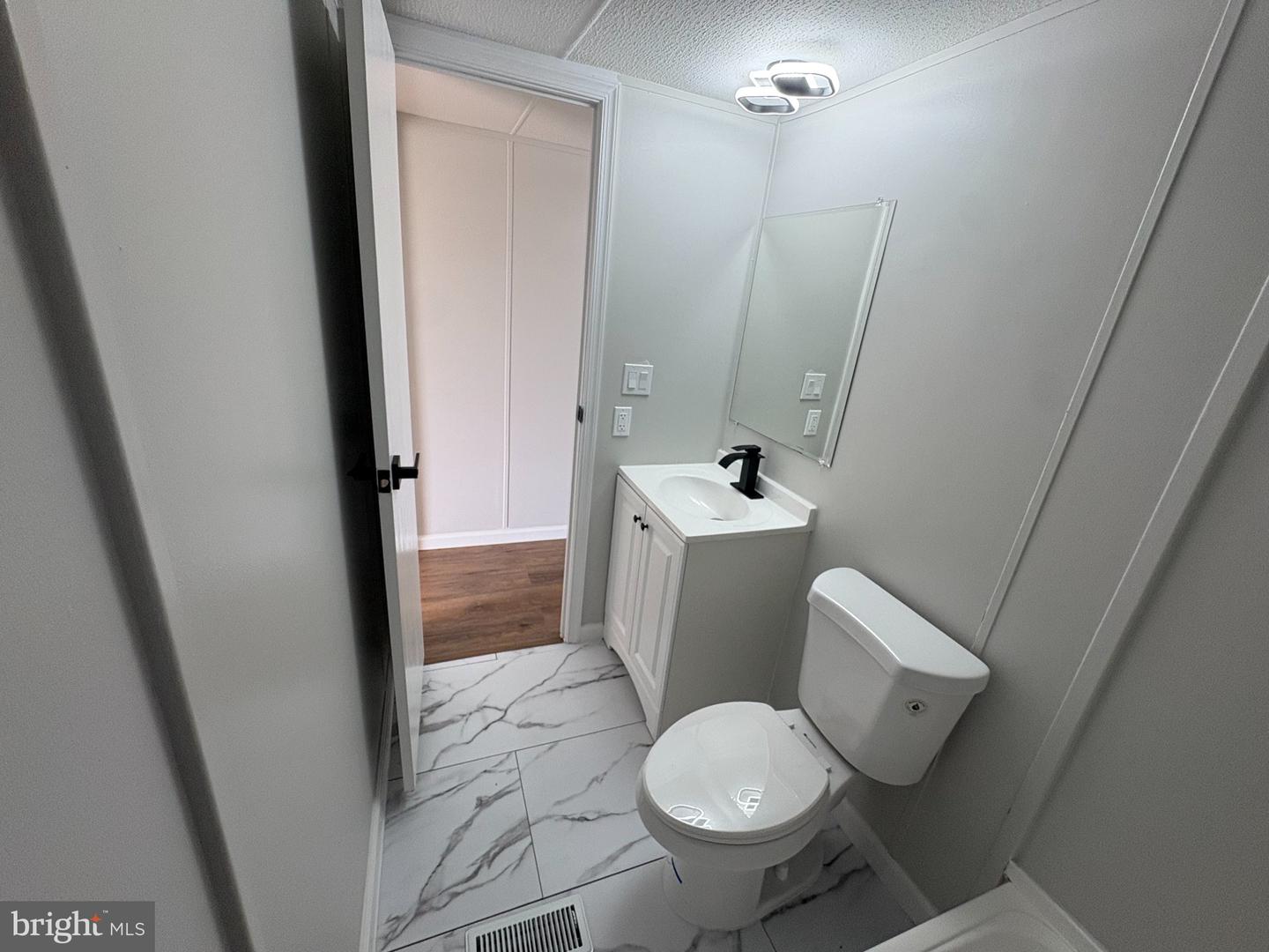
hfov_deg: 102.1
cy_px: 476
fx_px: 513
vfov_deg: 85.7
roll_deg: -6.0
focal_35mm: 14
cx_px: 634
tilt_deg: -20.0
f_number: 2.2
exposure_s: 1/120
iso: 125
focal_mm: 2.22
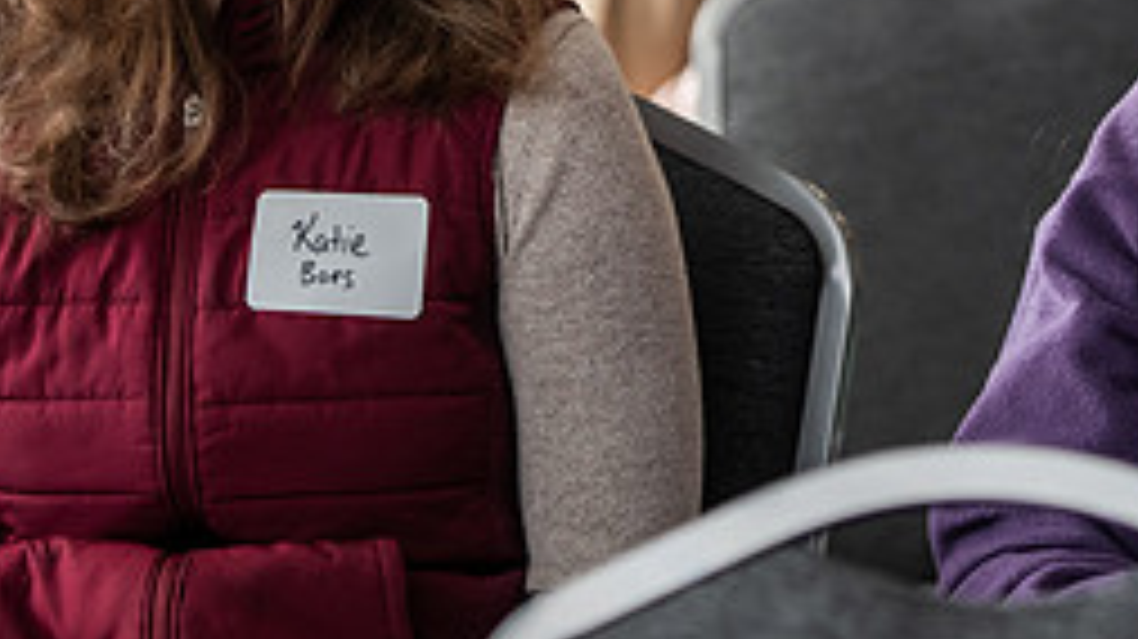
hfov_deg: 9.7
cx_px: 819
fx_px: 6665
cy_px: 7
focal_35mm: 221
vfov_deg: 5.5
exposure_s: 1/200
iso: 640
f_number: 3.2
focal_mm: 92
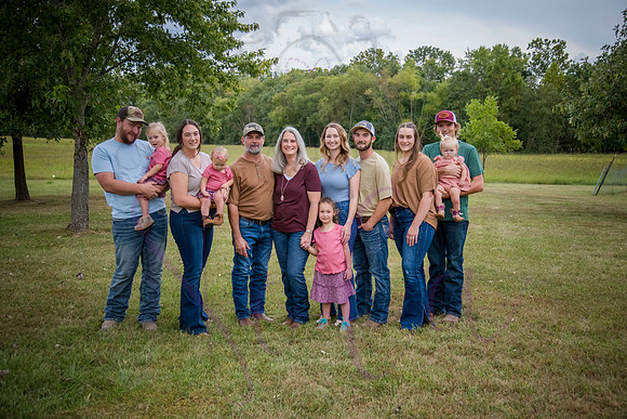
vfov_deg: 35.1
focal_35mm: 38
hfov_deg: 50.7
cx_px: 314
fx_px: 662
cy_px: 210
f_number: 5
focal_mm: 38
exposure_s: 1/500
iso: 400
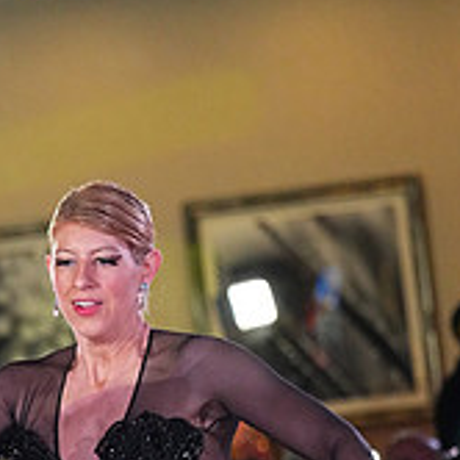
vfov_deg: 3.2
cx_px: -4
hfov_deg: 3.2
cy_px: 648
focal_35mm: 548
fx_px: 8239
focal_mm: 185
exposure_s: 1/400
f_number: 5.6
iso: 8000
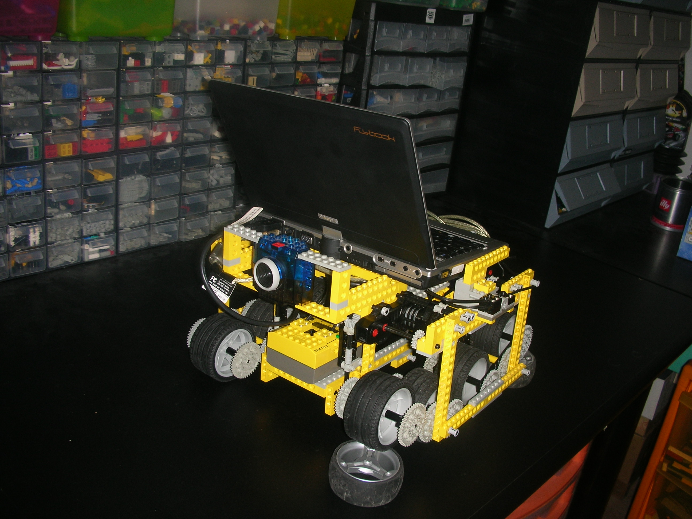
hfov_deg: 52.6
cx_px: 346
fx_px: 700
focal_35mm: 35
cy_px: 260
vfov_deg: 40.7
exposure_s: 1/60.1
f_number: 3
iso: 50
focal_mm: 5.8
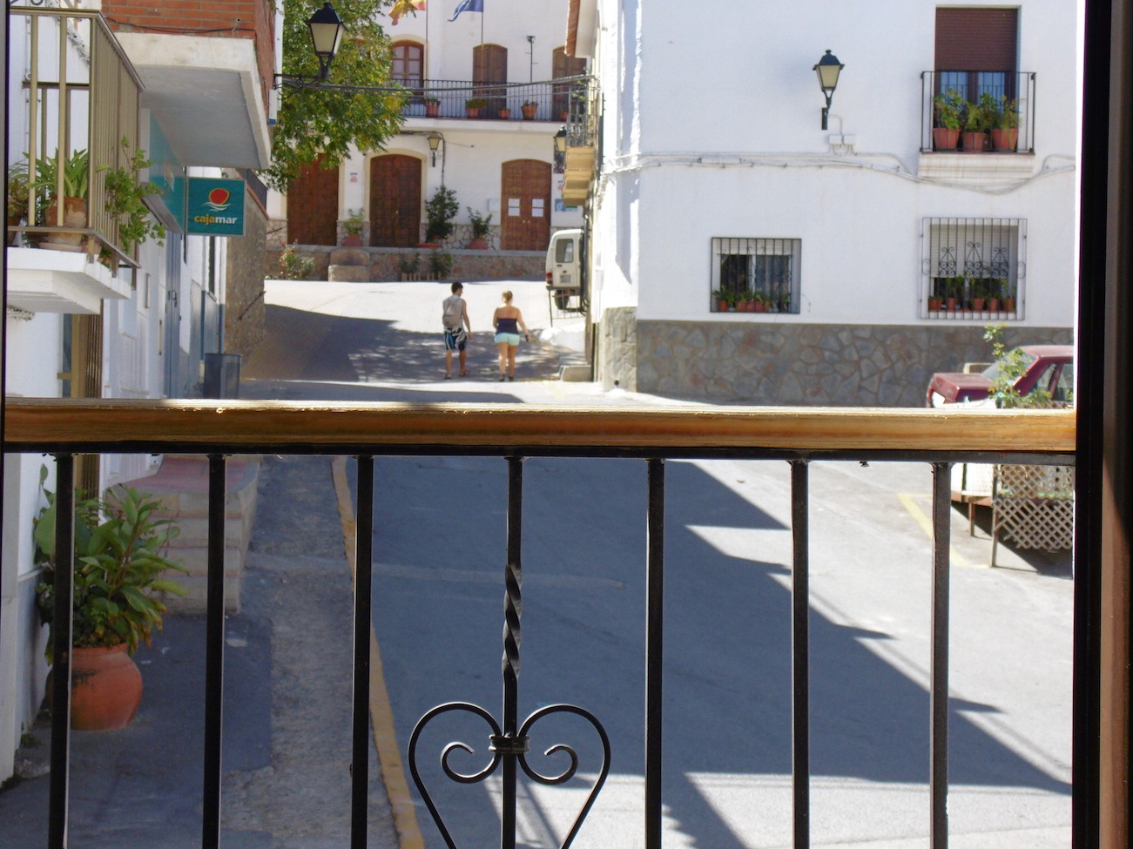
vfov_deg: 18.0
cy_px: 404
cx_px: 612
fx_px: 2683
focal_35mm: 82
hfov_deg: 23.8
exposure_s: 1/400
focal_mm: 12.6
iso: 100
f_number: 4.3
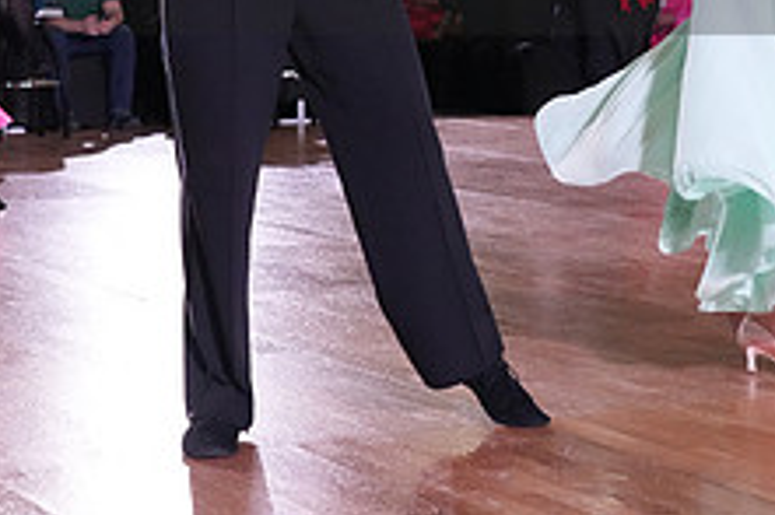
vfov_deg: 11.9
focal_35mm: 113
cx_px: 528
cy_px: -81
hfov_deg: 18.1
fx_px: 2431
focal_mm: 43
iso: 5000
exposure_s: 1/320
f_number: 5.6
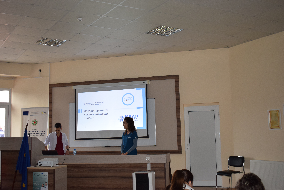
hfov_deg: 43.6
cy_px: 95
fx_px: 355
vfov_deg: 29.9
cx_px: 142
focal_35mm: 45
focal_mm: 30
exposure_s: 1/100
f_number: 5
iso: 800
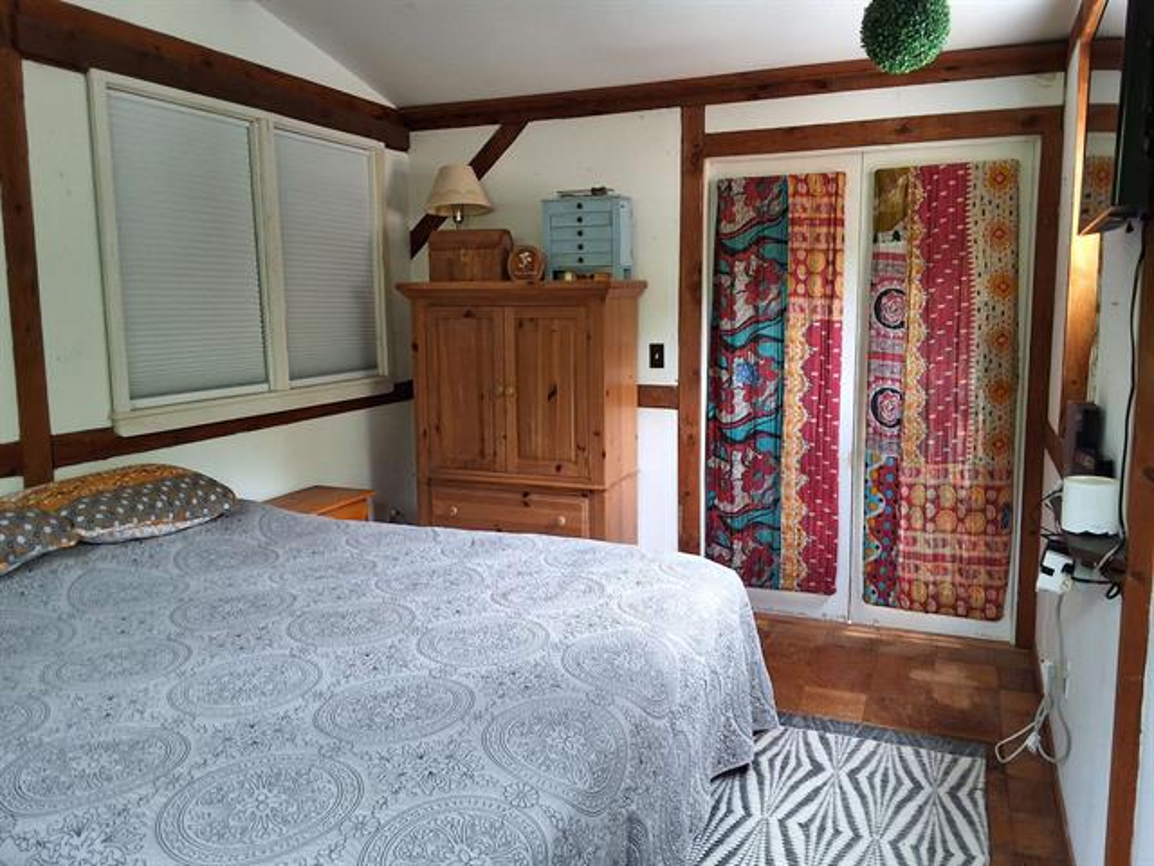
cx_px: 577
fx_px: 933
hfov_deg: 63.4
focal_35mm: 28
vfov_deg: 49.7
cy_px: 433
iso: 160
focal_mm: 2.91
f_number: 1.9
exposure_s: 1/40
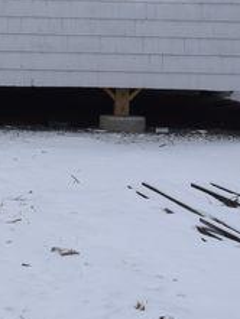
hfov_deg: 11.7
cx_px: -26
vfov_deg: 15.3
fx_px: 1154
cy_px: -37
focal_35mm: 125
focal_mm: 24
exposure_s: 1/250
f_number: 8
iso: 200
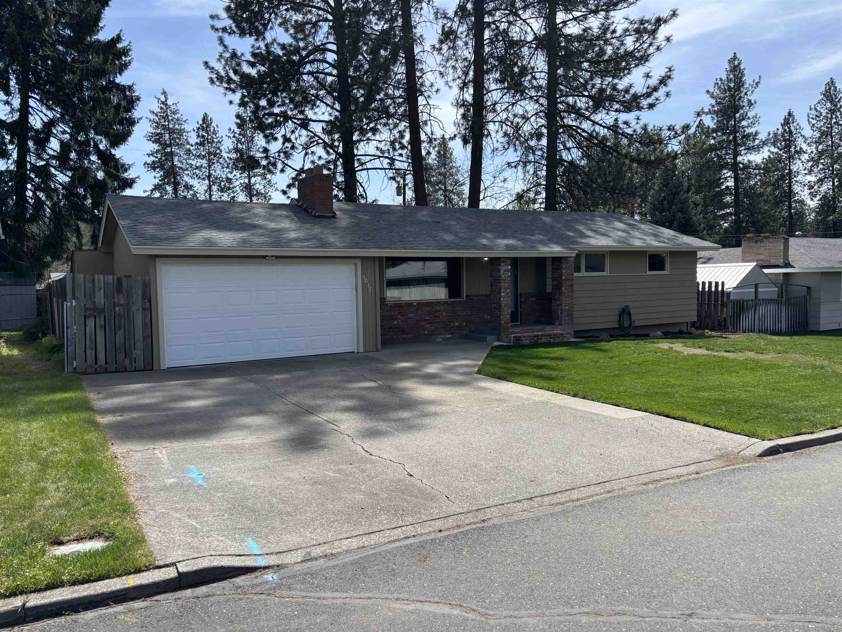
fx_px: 632
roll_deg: +1.1
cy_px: 316
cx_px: 421
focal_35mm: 26
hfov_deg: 67.3
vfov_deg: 53.1
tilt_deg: -3.9
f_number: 1.6
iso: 50
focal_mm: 5.96
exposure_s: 1/2857
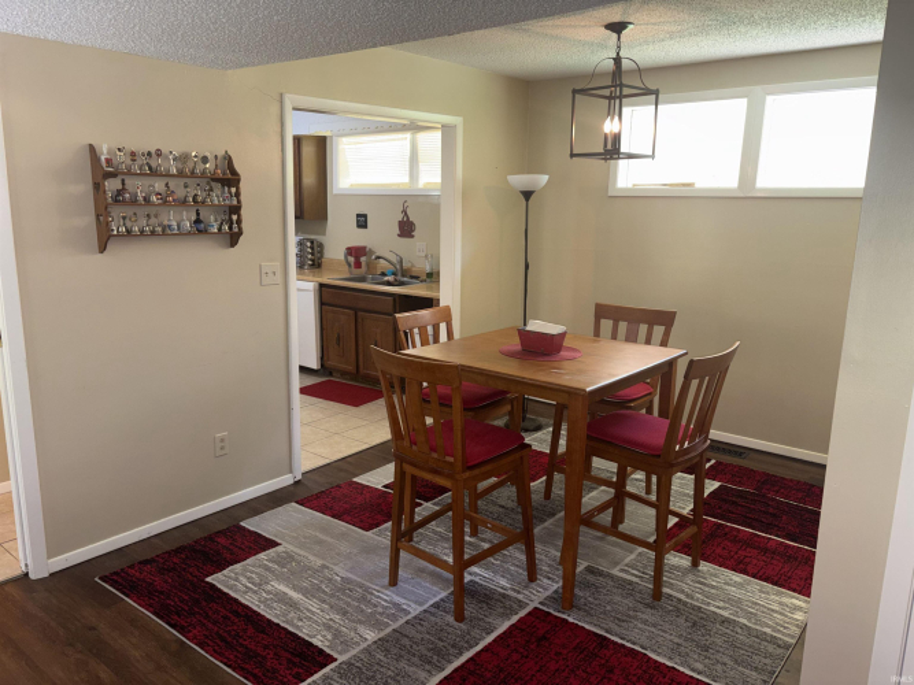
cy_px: 342
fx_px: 686
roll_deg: +0.0
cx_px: 457
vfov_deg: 53.0
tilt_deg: -11.5
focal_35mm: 26
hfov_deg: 67.3
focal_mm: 5.96
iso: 64
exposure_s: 1/13
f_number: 1.6
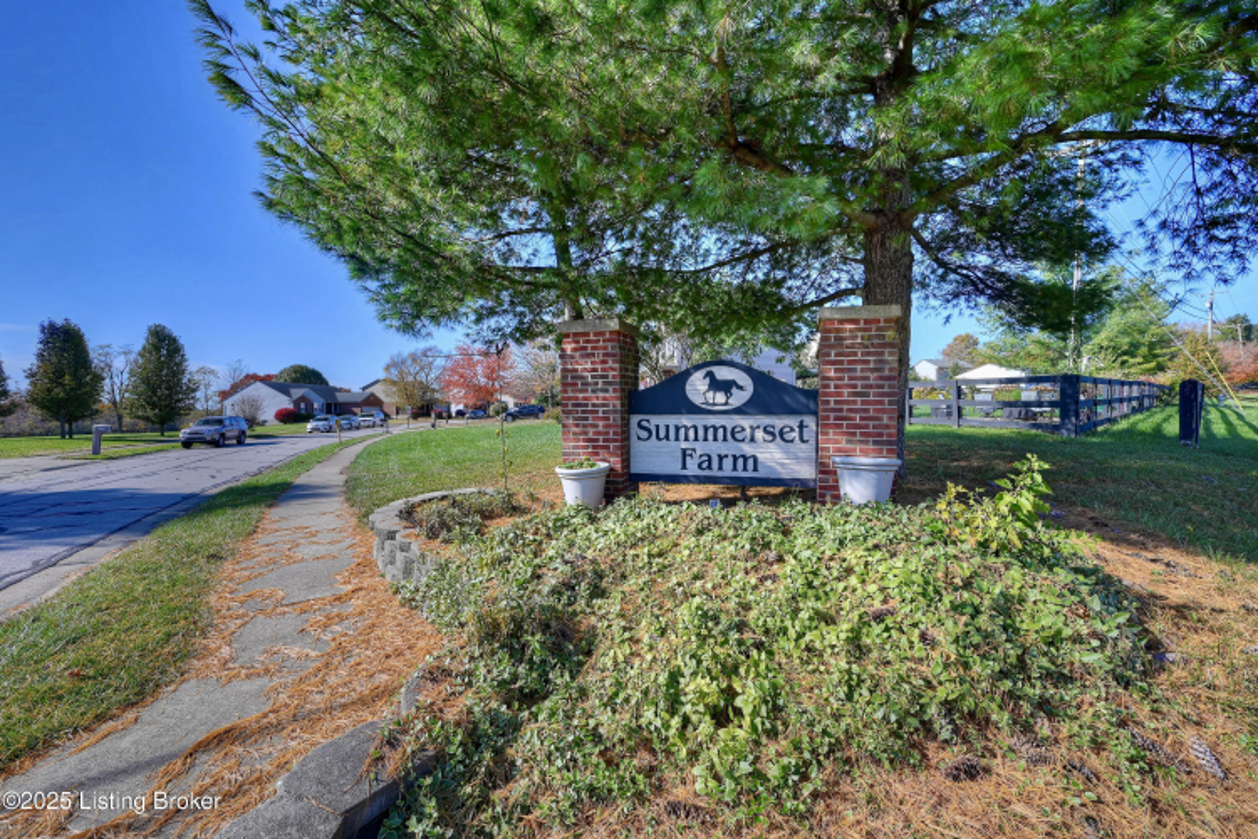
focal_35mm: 15
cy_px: 420
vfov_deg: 77.3
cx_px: 629
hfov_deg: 100.4
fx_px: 524
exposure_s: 1/40
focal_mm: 15
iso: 100
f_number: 11
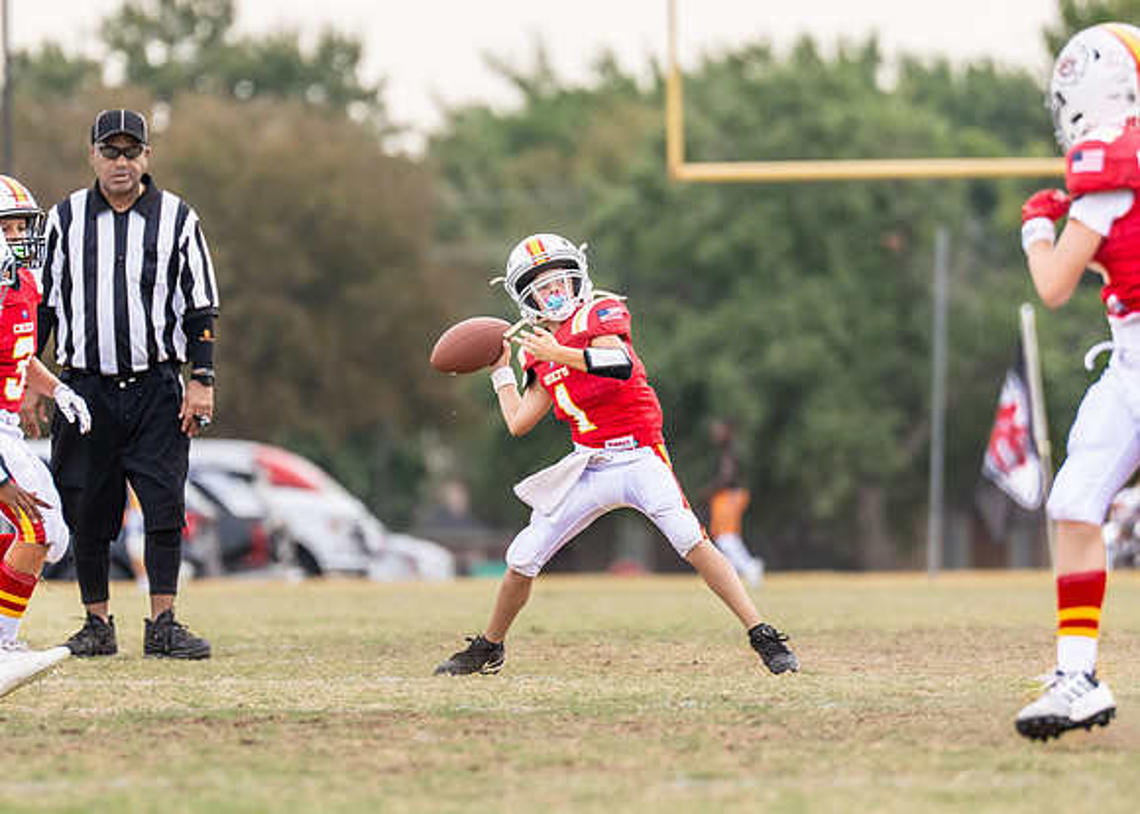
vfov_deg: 3.0
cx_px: 534
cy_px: 369
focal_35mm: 475
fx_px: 15389
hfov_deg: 4.2
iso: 160
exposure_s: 1/1250
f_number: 2.8
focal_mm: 200
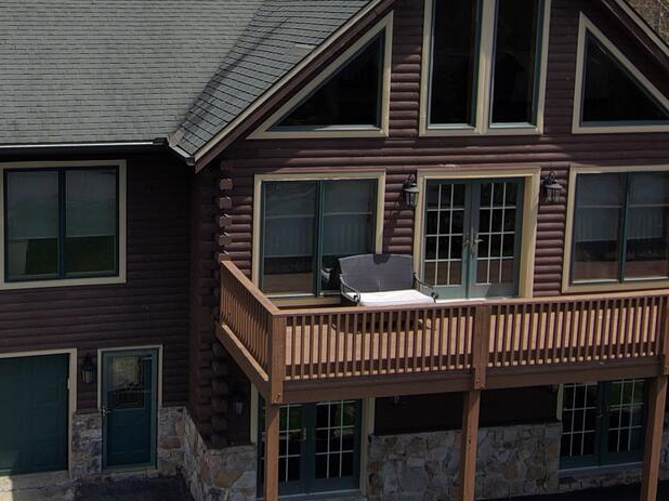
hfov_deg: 37.8
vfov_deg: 29.2
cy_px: 119
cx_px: 151
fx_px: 947
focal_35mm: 49
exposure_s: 1/1589
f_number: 2.8
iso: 101
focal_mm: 3.7
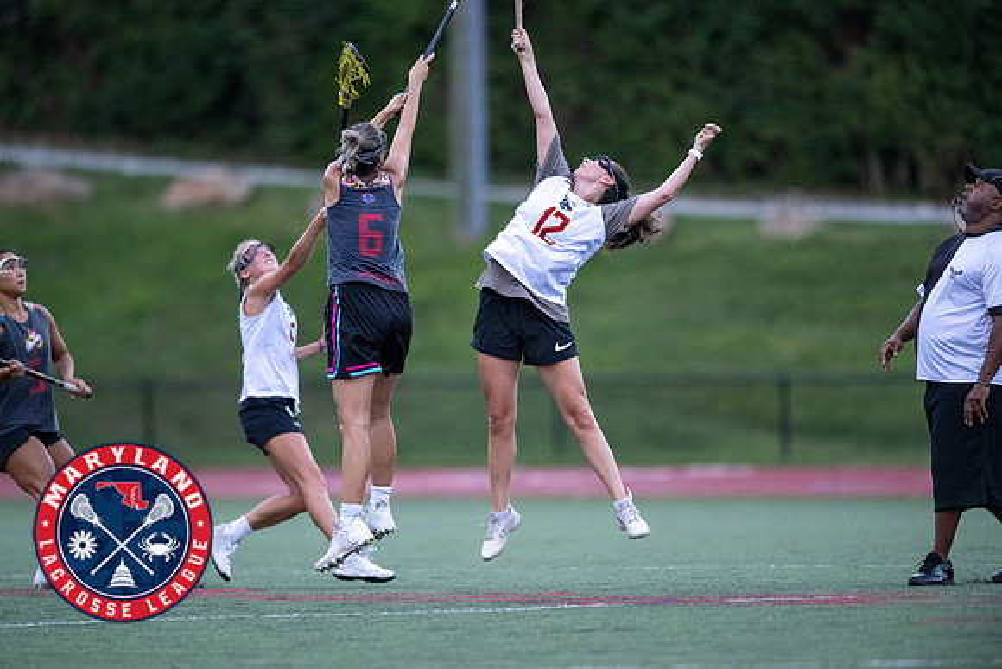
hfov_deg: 5.2
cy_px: 334
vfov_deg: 3.4
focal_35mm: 400
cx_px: 501
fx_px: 11135
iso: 5600
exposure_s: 1/1000
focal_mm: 400
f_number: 2.8
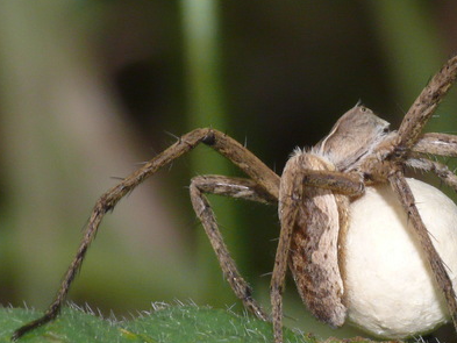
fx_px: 5045
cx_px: 360
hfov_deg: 5.2
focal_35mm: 382
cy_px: 94
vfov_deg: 3.9
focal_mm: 37.2
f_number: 11
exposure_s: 1/200
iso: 200
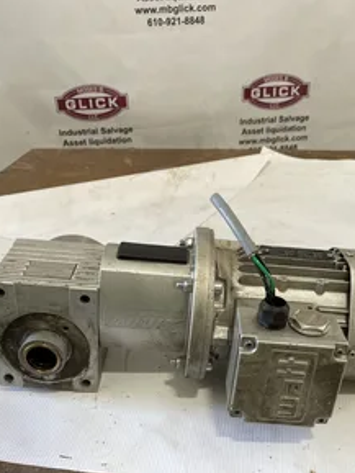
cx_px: 190
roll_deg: +1.6
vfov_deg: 51.1
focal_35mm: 36
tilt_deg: -29.1
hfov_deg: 39.7
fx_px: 492
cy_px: 273
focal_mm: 4.2
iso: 100
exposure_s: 1/121
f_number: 1.6
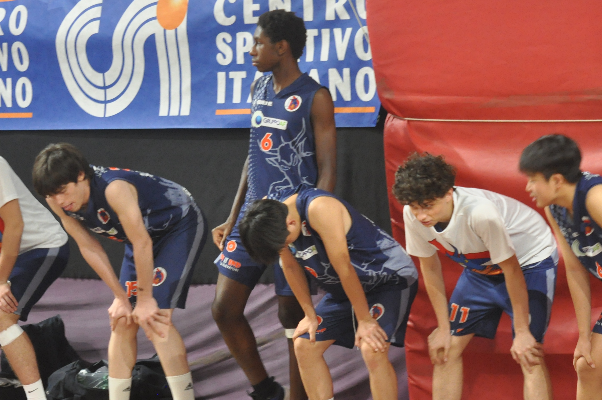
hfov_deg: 11.7
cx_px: 413
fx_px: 2923
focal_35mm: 175
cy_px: 174
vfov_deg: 7.8
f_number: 2.8
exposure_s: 1/60
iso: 1250
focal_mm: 70
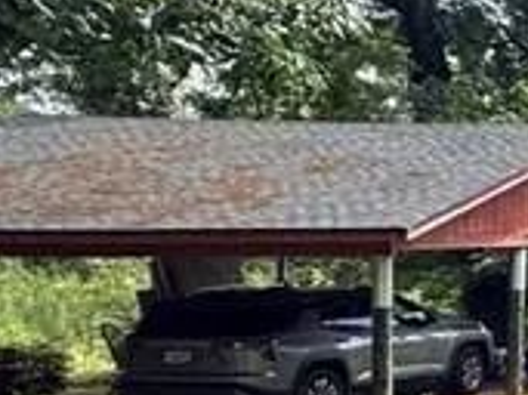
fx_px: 1280
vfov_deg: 17.5
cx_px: 1420
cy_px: 262
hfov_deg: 13.1
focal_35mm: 84
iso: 64
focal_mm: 2.22
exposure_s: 1/672
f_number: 2.2
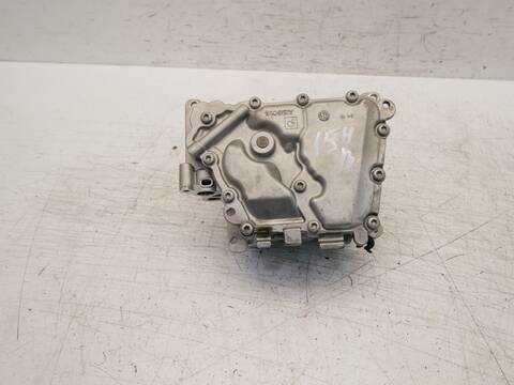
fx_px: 416
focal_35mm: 28
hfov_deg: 63.4
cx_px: 257
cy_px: 192
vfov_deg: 49.7
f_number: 3.7
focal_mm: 14
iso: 500
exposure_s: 1/125
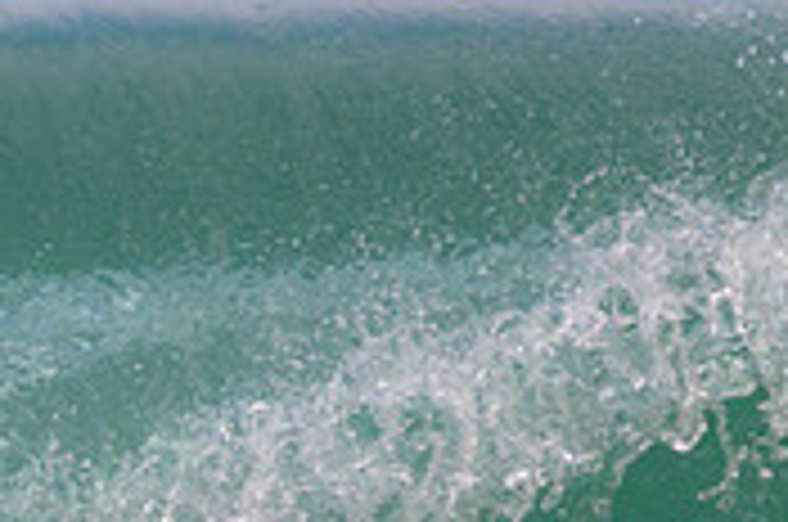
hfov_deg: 0.8
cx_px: -509
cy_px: 853
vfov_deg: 0.5
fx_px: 58096
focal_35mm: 2659
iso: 1250
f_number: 11
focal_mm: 800
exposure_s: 1/1250
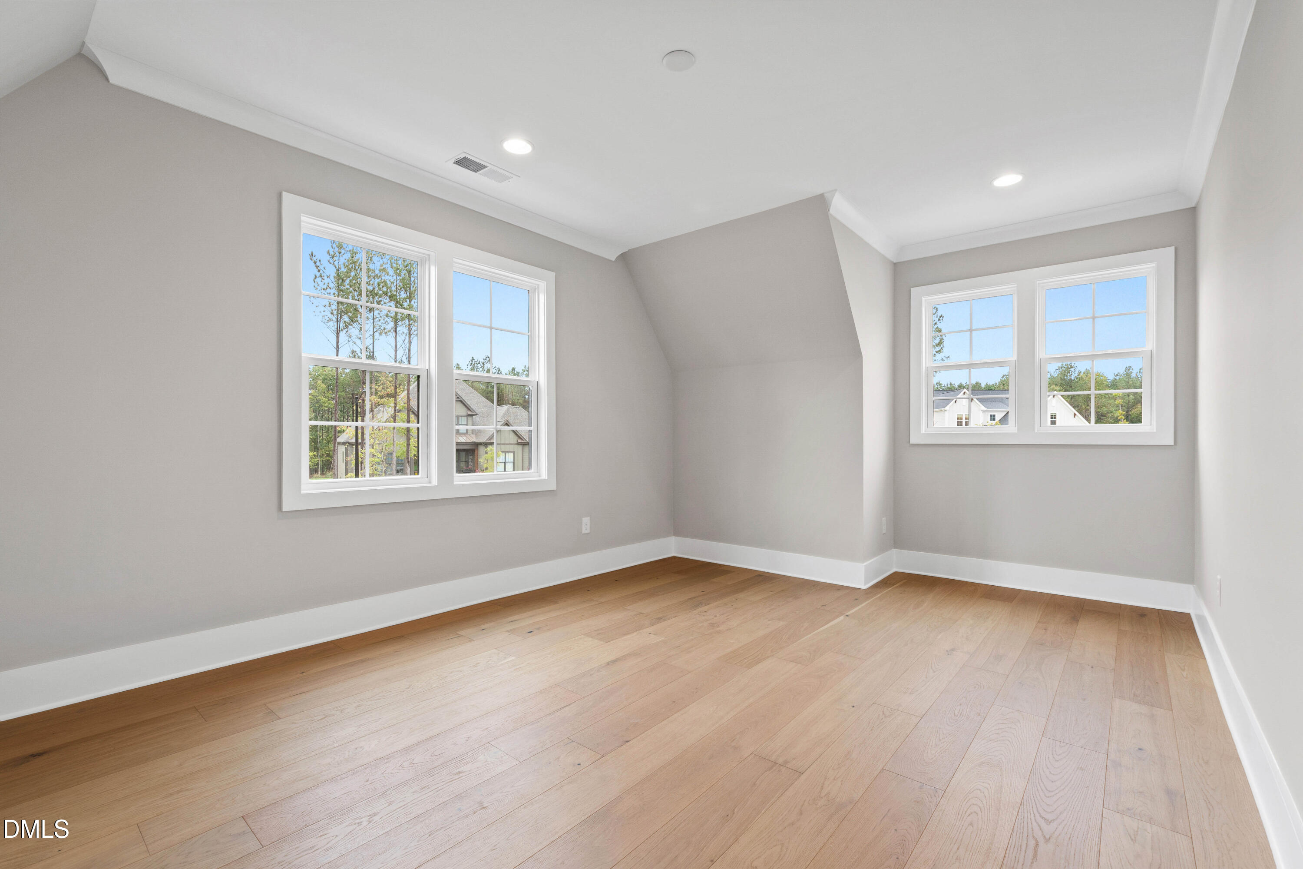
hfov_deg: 100.4
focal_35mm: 15
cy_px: 434
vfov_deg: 77.3
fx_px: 543
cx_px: 652
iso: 100
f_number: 8
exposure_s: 1/4
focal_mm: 10
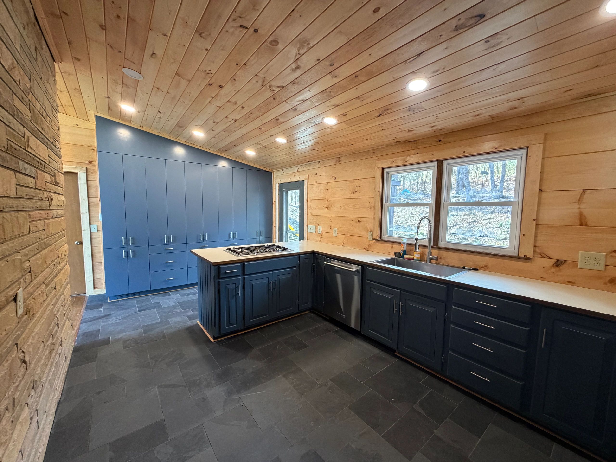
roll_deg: -0.1
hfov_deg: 102.1
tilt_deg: -5.3
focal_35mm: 14
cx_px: 308
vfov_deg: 85.7
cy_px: 231
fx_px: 249
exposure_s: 1/60
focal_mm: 2.22
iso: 320
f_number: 2.2
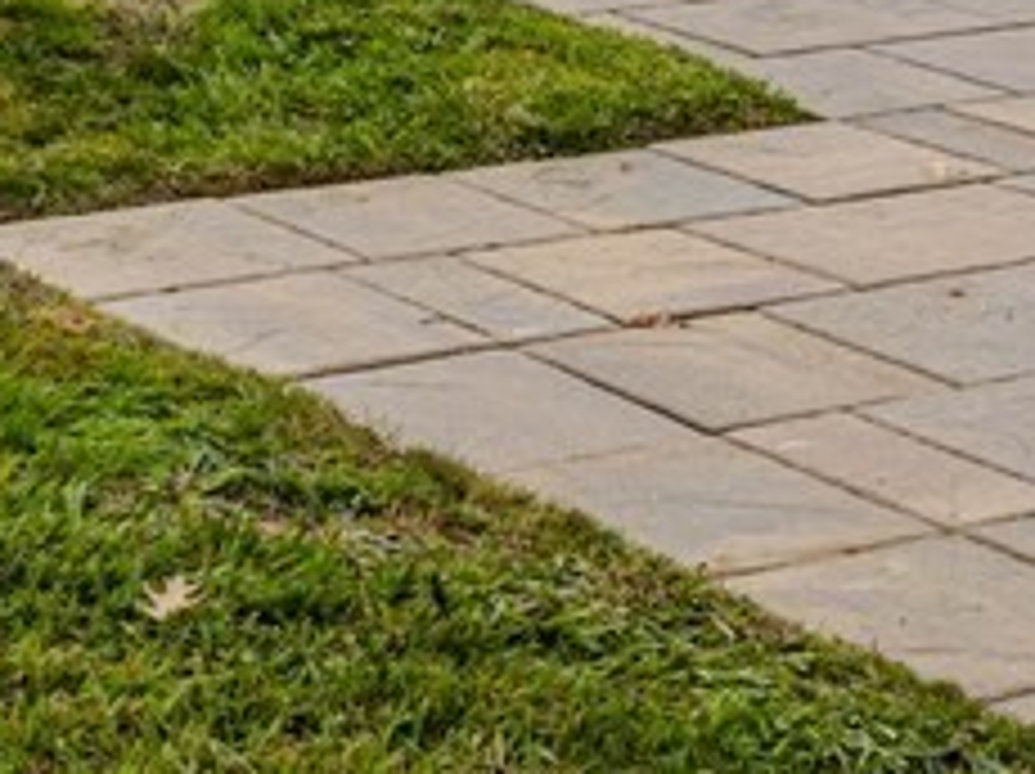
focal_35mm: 133
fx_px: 3972
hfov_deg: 13.8
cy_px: -760
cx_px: -567
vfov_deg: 10.3
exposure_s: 1/200
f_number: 7.1
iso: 200
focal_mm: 31
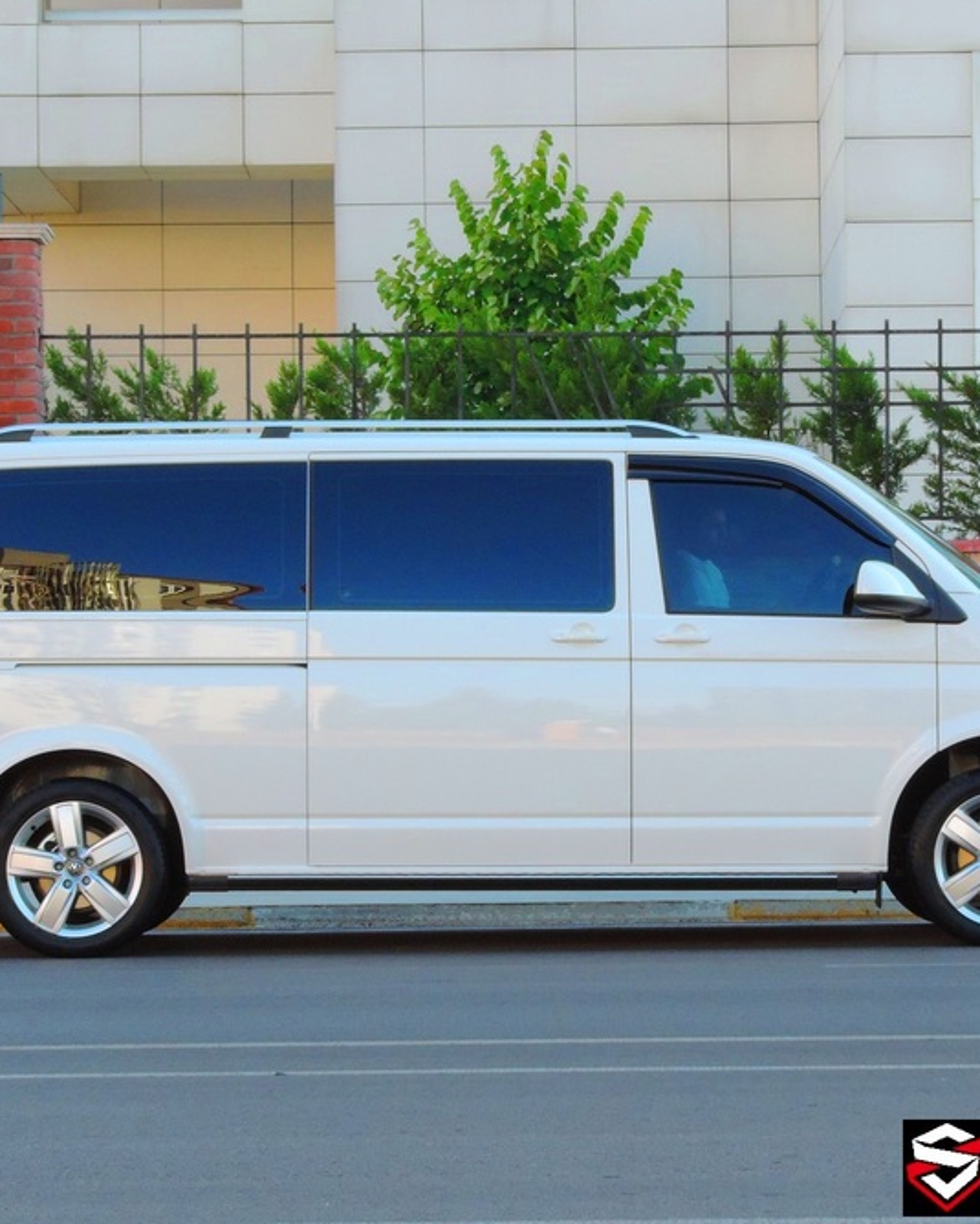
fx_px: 5000
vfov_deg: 14.0
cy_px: 609
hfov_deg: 11.2
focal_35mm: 138
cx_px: 522
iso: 400
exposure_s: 1/160
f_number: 7.4
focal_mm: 18.7
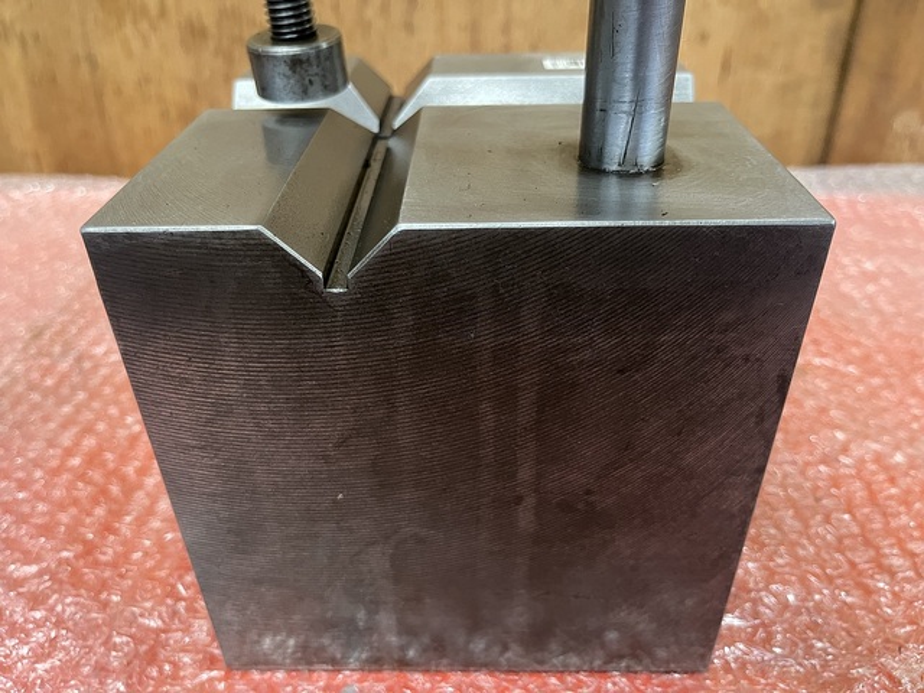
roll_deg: +1.3
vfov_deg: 53.1
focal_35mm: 26
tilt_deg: -34.3
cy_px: 346
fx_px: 694
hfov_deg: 67.3
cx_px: 462
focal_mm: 5.1
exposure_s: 1/50
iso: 320
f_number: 1.6
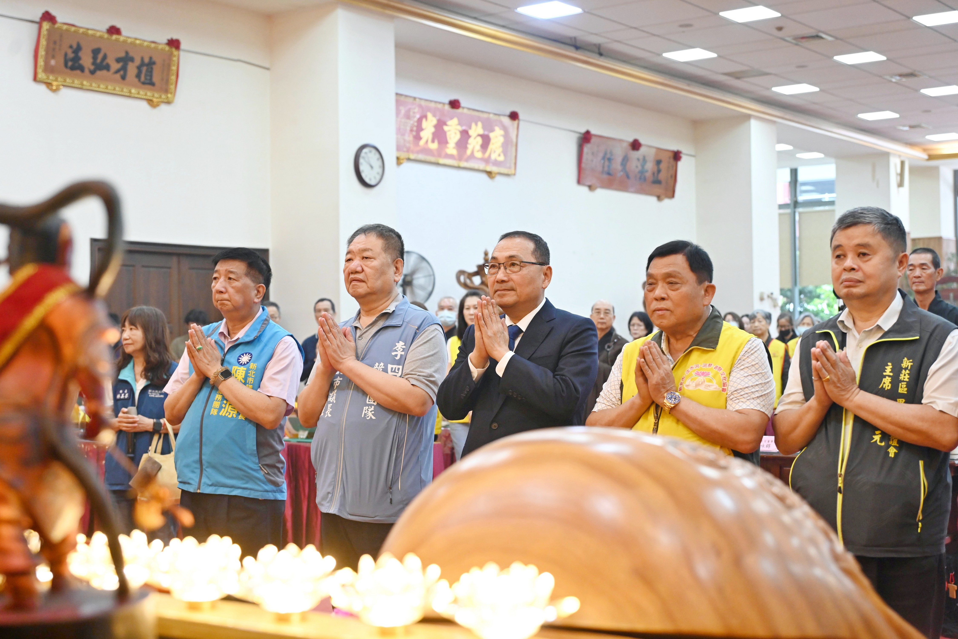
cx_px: 479
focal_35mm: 51
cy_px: 320
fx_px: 1357
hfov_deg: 38.9
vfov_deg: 26.5
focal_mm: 51
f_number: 4
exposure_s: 1/125
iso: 2200
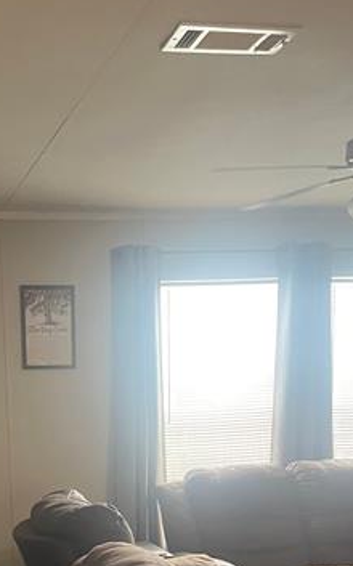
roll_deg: +1.3
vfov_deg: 31.8
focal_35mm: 60
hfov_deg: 21.4
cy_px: 547
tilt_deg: -9.7
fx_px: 925
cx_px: 80
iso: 400
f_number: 1.6
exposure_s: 1/60
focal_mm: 4.2
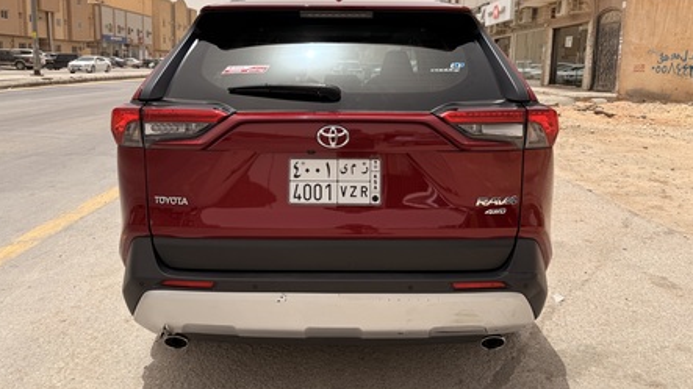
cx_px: 353
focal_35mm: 27
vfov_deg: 42.4
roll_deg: -0.9
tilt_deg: -7.6
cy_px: 137
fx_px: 496
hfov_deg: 69.9
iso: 80
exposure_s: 1/5714
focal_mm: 6.76
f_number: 1.78
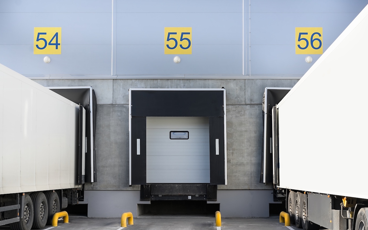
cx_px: 186
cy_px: 124
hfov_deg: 35.7
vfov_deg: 22.7
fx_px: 572
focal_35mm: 57
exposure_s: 1/1250
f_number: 5.6
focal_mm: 55
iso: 320
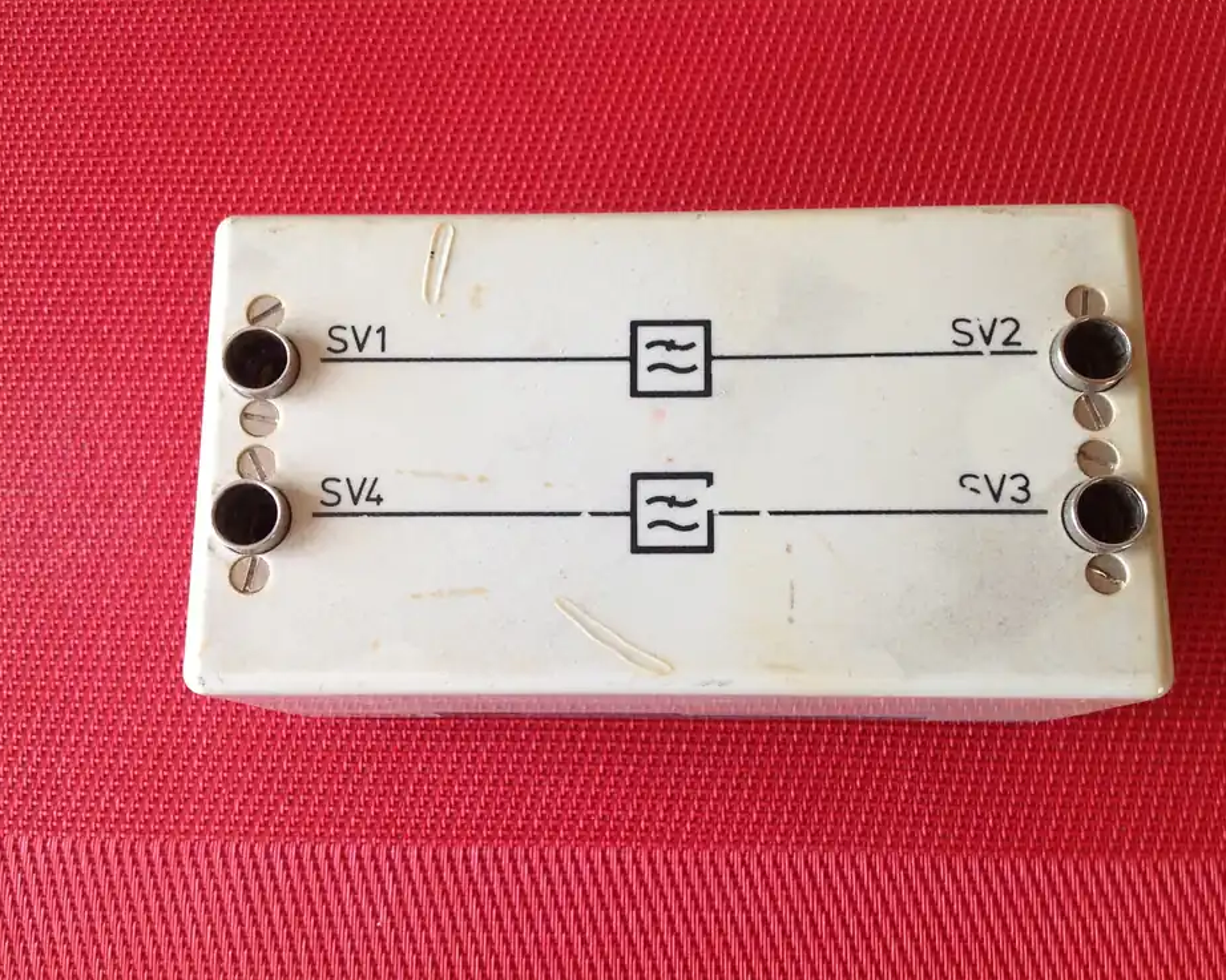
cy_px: 487
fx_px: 1342
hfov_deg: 49.1
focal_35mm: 37
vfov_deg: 40.1
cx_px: 616
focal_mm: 4.28
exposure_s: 1/120
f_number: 2.4
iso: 100
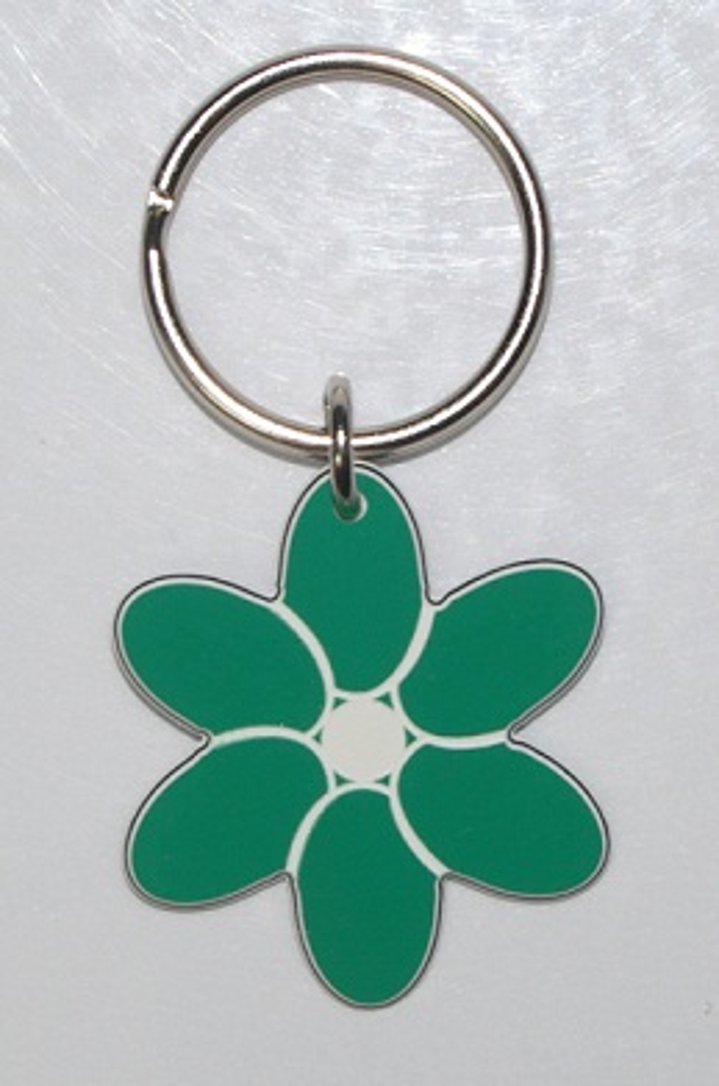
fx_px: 2257
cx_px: 360
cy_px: 543
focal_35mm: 75
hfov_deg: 18.1
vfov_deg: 27.0
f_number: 13
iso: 200
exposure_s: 1/60
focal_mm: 50
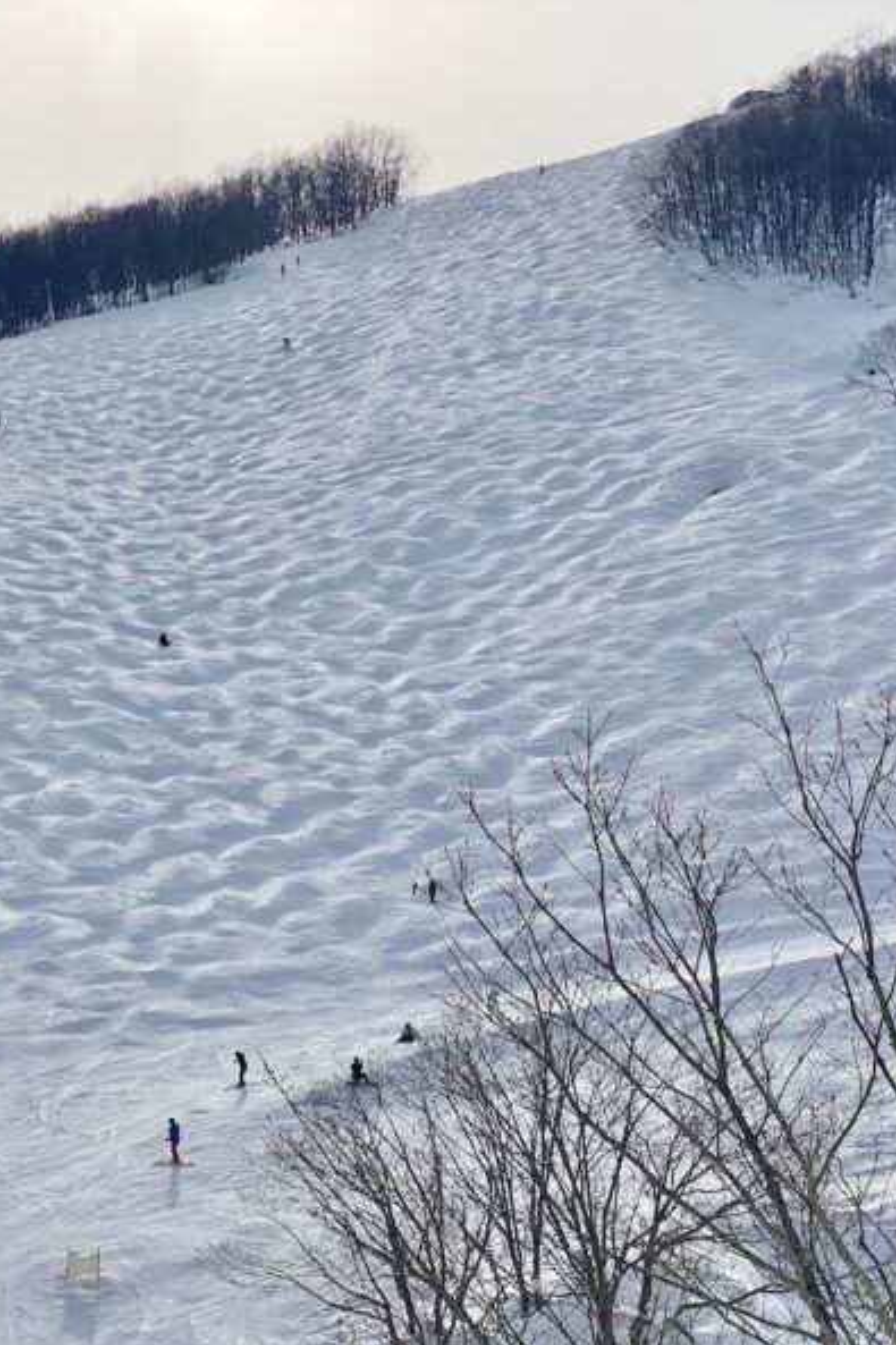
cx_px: 45
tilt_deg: +6.8
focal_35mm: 73
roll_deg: -1.8
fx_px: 2727
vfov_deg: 27.7
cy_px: 674
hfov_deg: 18.3
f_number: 2
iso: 25
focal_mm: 6
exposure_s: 1/9524
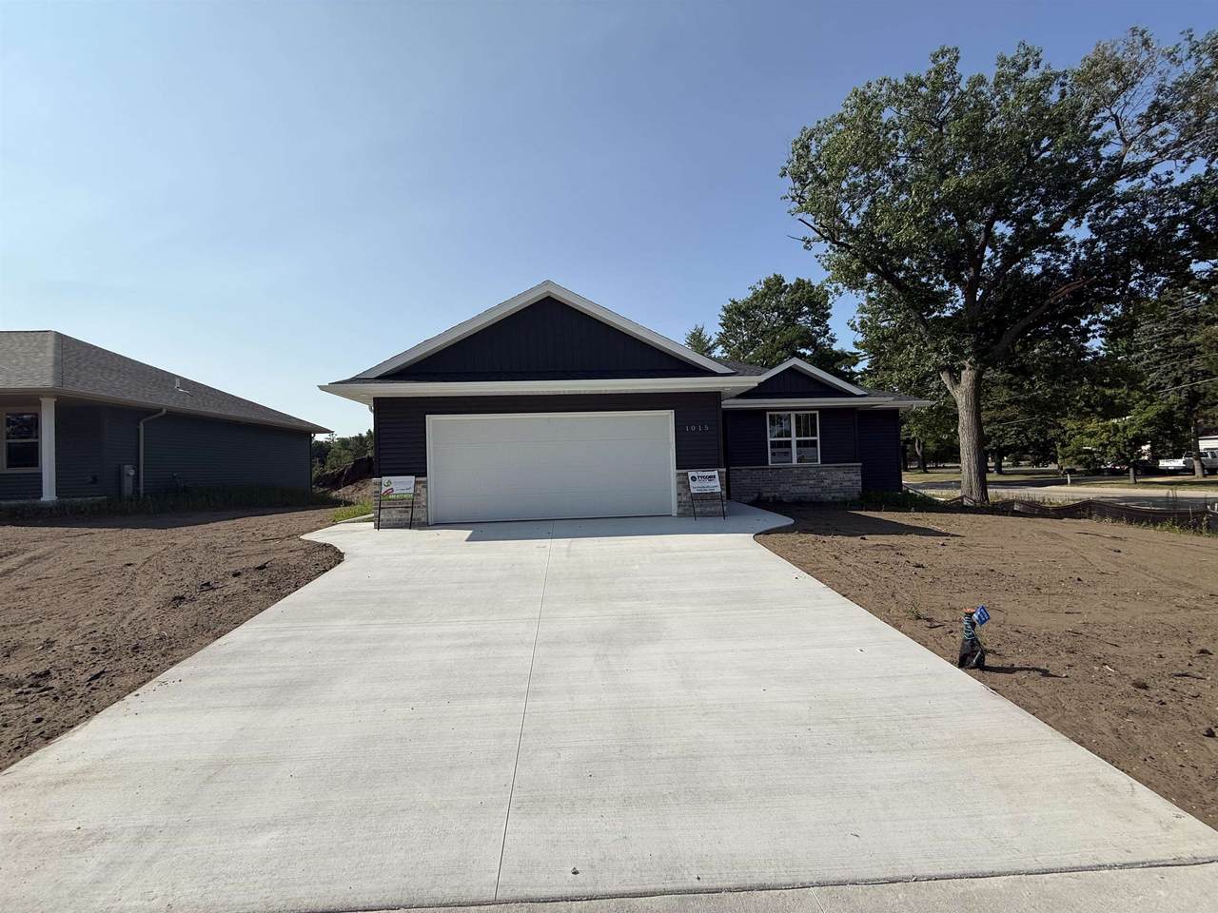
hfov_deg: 102.1
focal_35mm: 14
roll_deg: +1.2
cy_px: 456
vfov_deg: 85.7
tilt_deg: +3.9
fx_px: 493
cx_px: 609
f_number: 2.2
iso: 50
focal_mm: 2.22
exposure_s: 1/3125
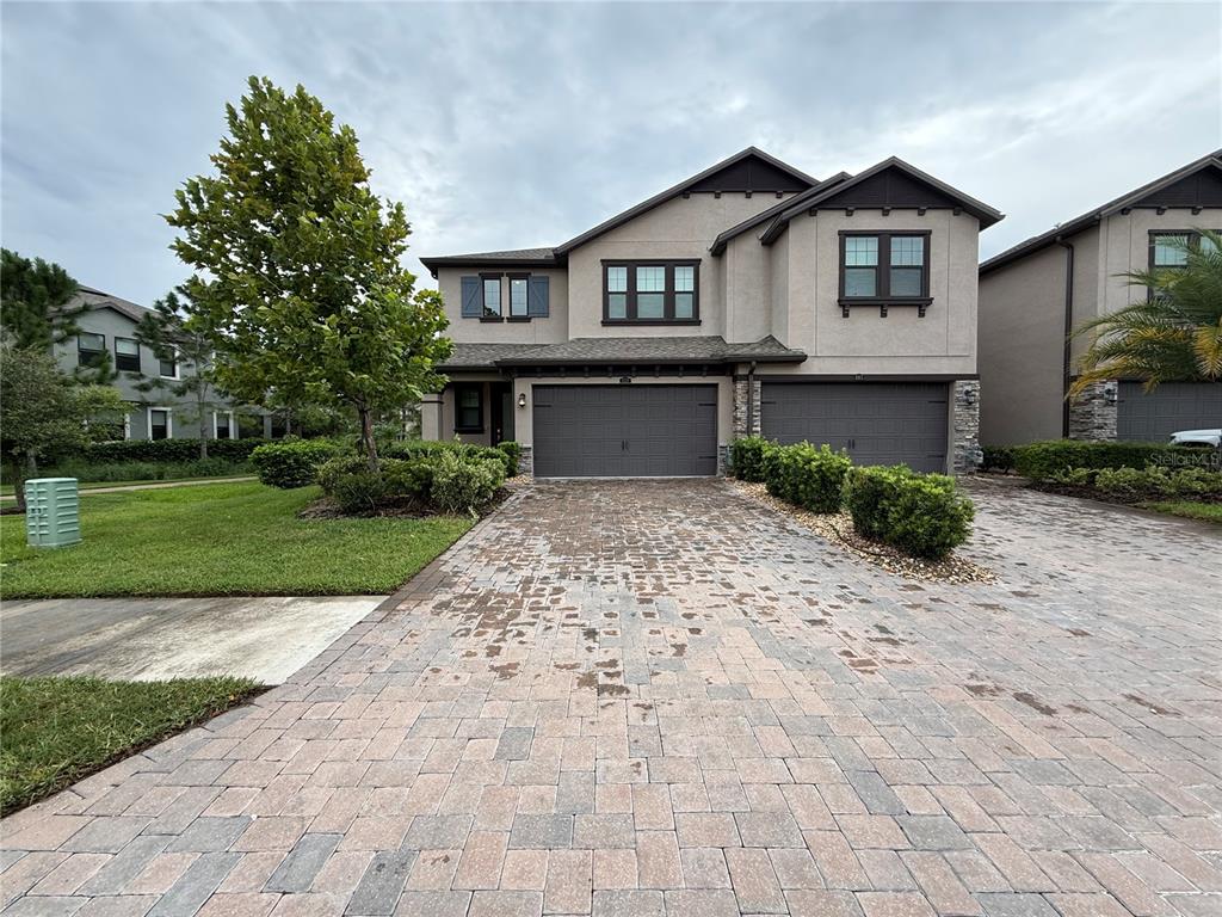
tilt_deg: -0.4
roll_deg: +0.7
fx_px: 494
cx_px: 611
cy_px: 458
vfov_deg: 85.7
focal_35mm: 14
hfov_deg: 102.1
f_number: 2.2
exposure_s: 1/468
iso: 50
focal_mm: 2.22
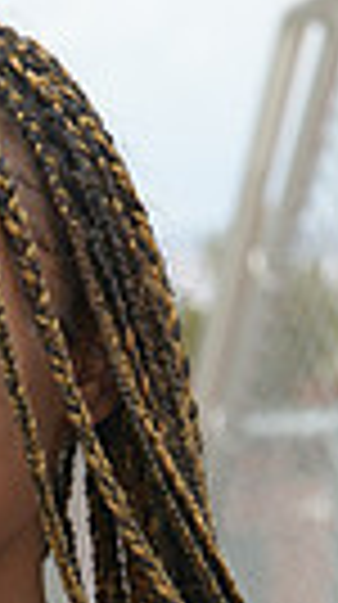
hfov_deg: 4.9
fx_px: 3934
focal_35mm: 246
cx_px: -144
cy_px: 788
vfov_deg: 8.6
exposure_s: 1/1250
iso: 800
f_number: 5.6
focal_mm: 70
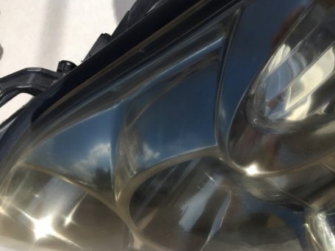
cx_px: 156
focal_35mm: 35
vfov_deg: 40.5
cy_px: 149
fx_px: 339
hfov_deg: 52.6
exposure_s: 1/2564
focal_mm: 4.15
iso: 25
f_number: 2.2
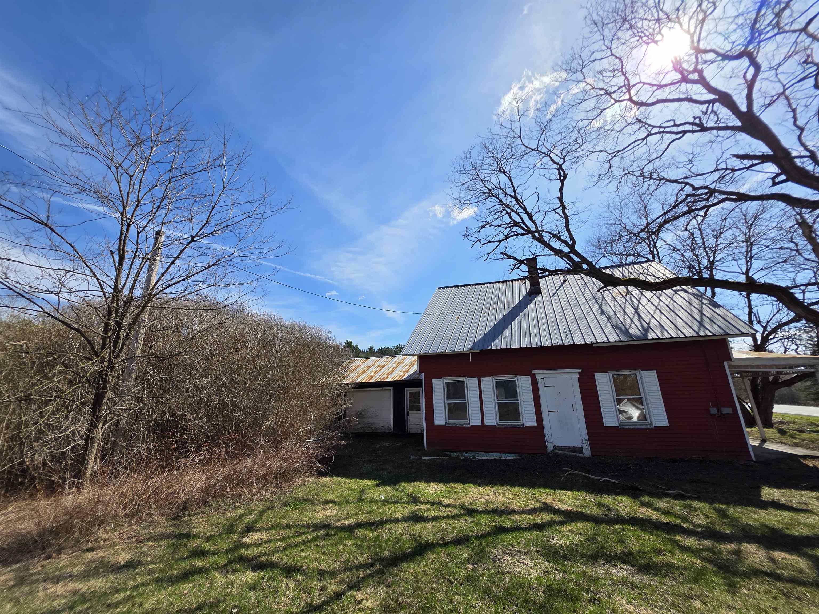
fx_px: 308
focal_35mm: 13
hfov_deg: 106.2
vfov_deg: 89.9
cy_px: 307
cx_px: 410
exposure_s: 1/1700
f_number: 1.9
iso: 40
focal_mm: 2.2
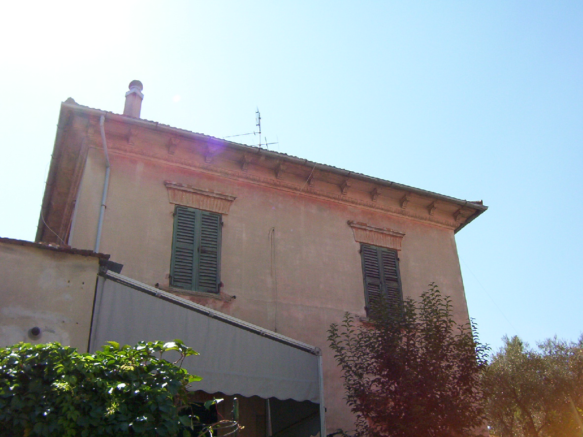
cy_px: 218
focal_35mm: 36
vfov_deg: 39.7
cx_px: 292
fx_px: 606
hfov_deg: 51.4
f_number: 5.24
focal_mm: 5.54
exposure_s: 1/558
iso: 100
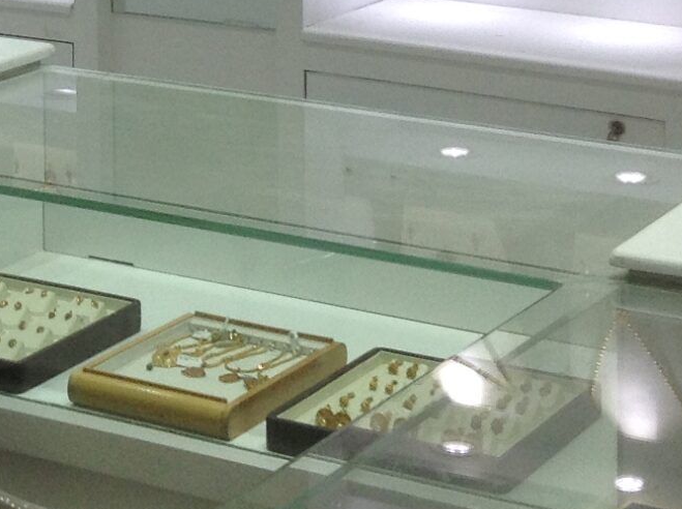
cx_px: -6
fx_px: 2675
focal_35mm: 136
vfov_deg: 10.5
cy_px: -282
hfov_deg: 14.3
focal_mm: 4.28
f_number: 2.4
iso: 50
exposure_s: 1/196
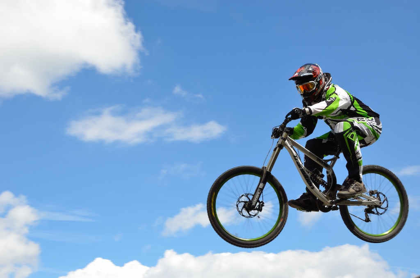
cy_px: 139
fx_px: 629
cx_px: 210
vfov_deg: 24.9
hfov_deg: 36.9
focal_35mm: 54
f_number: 8
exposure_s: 1/250
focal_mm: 36
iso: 110
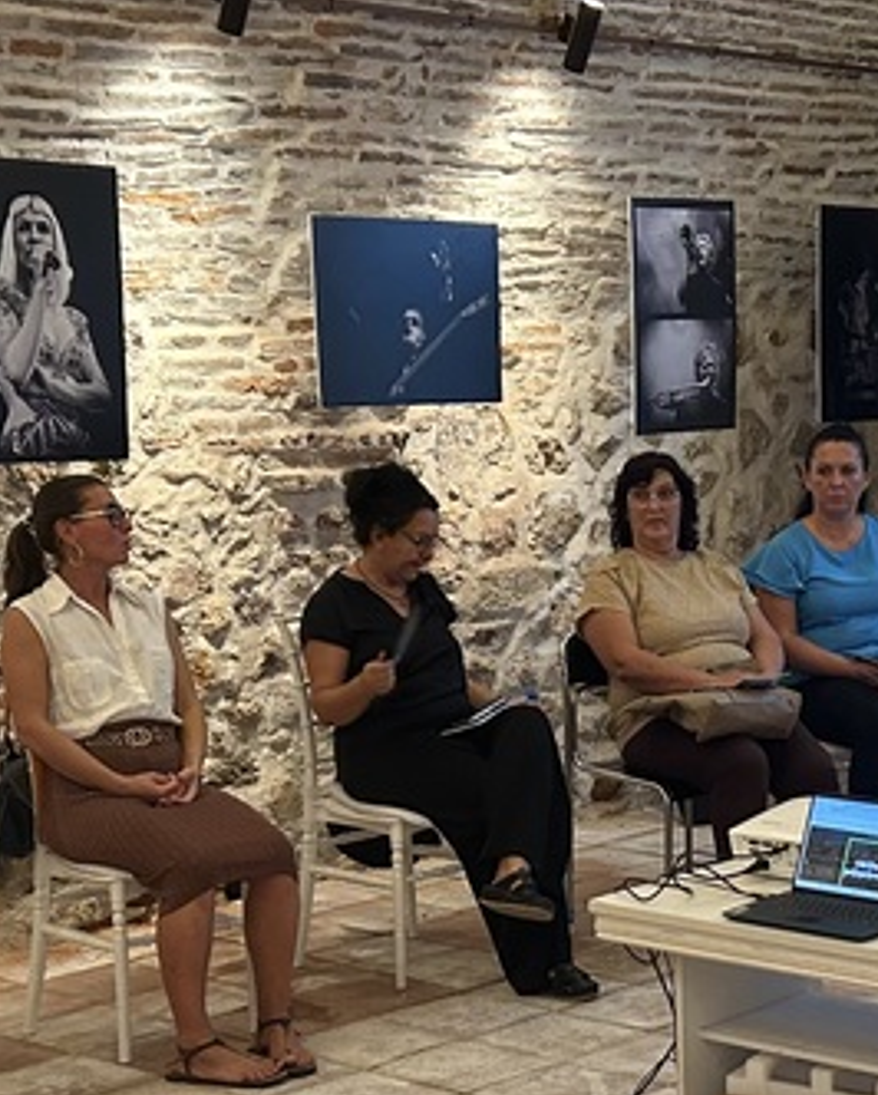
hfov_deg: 19.6
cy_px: 894
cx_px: 762
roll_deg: +0.3
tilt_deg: -13.0
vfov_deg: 24.3
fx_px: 2499
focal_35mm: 77
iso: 250
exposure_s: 1/50
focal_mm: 5.7
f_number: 1.5
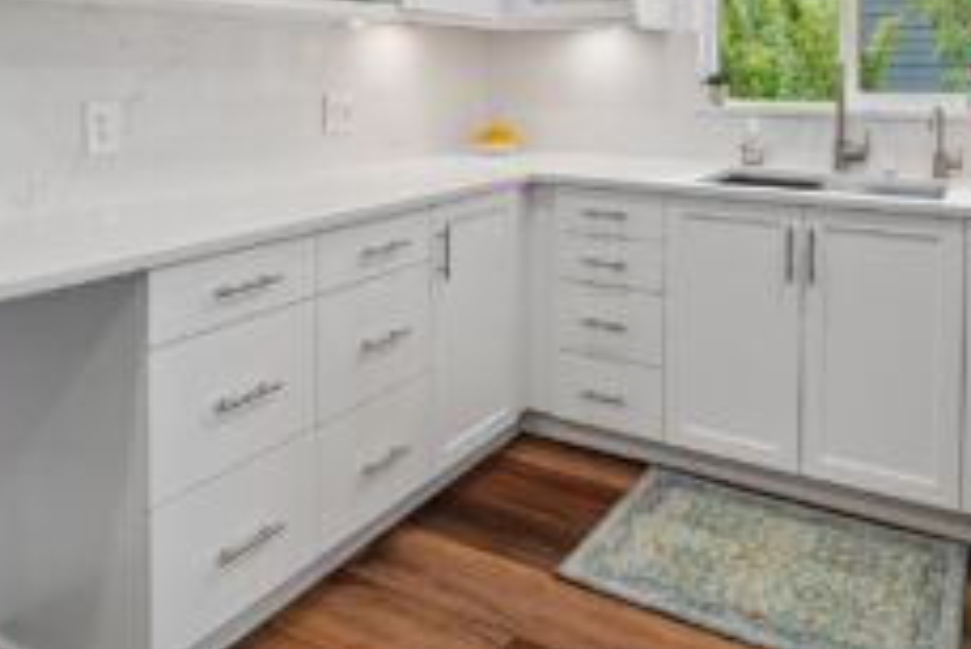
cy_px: 91
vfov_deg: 43.3
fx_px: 756
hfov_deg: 64.7
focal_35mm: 28
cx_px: 594
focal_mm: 16
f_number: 8
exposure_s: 1/80
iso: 1600
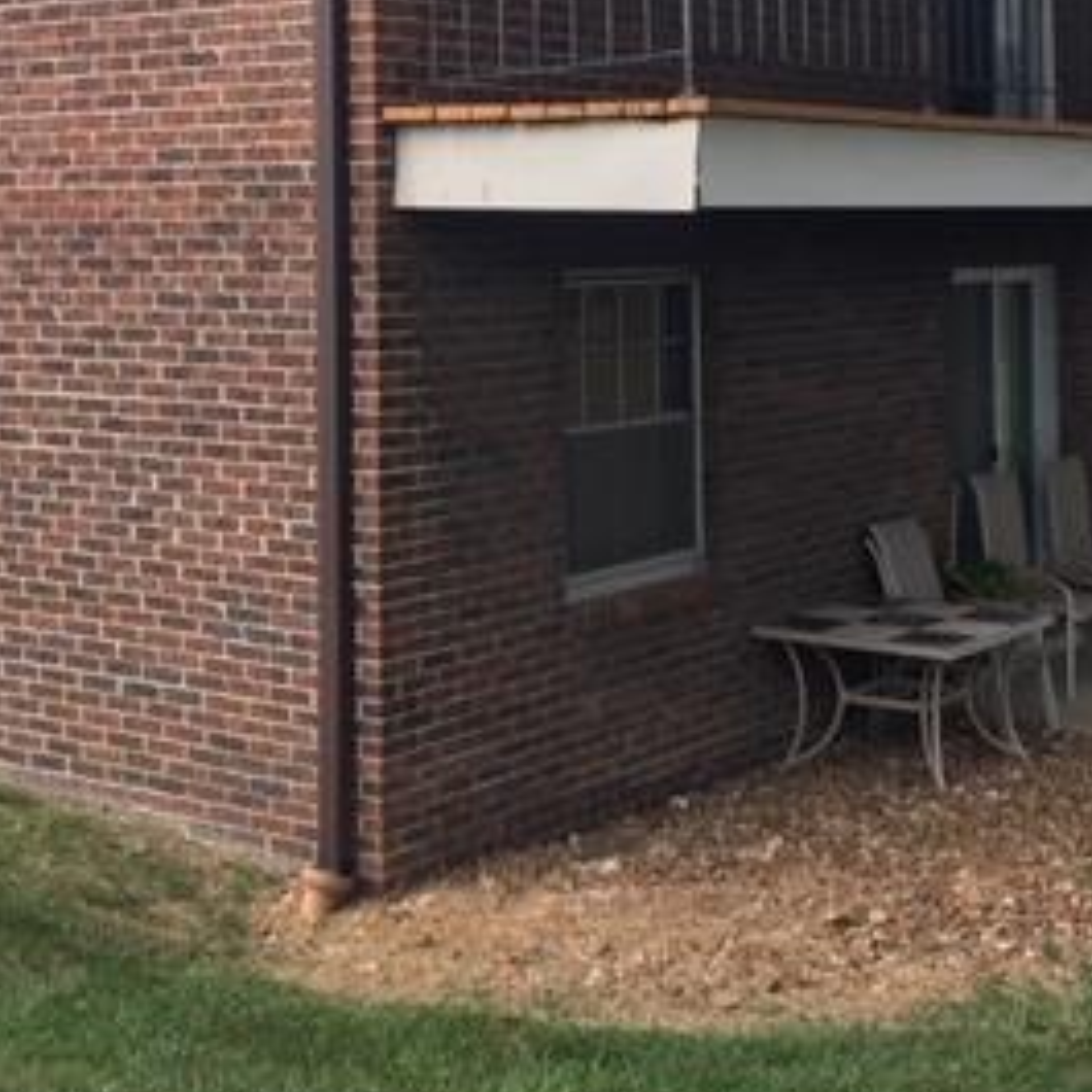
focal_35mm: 62
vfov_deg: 27.2
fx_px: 2213
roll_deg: +0.0
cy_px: 231
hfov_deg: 27.7
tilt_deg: -0.3
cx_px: 581
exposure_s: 1/217
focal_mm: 4.15
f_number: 2.2
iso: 25
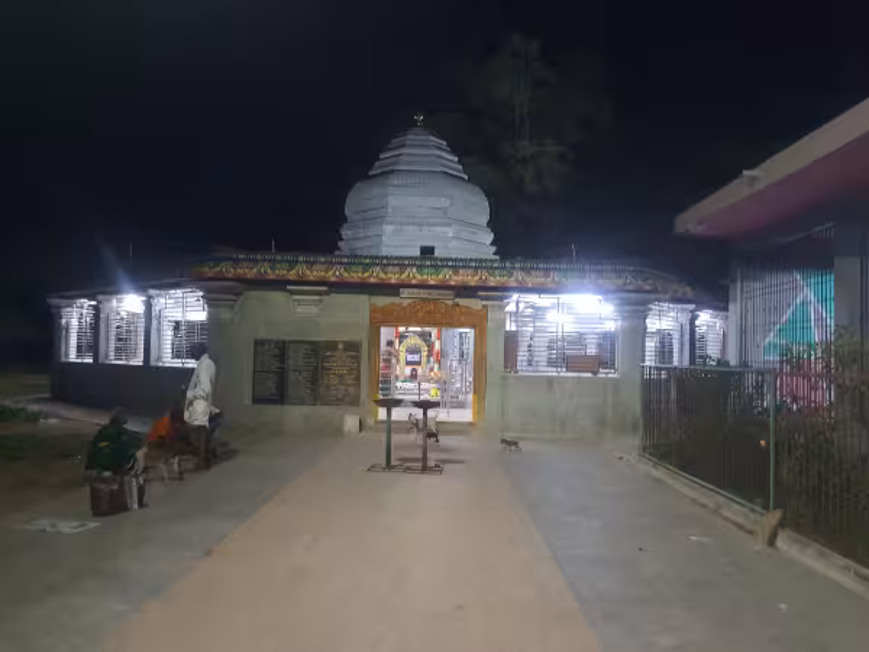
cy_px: 326
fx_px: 653
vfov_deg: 53.1
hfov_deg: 67.3
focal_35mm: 26
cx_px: 434
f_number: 1.7
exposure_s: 1/20
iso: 400
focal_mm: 4.3
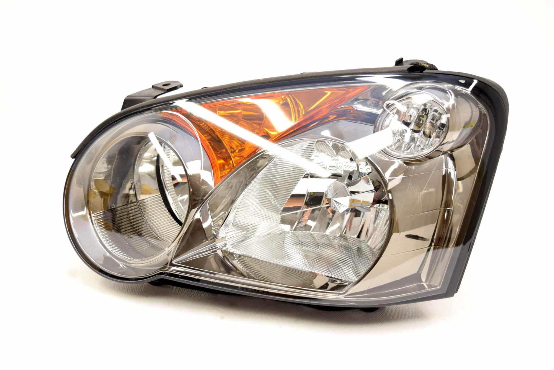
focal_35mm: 51
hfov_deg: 38.9
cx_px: 277
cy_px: 185
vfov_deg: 26.5
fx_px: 785
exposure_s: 1/100
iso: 400
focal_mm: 34
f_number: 5
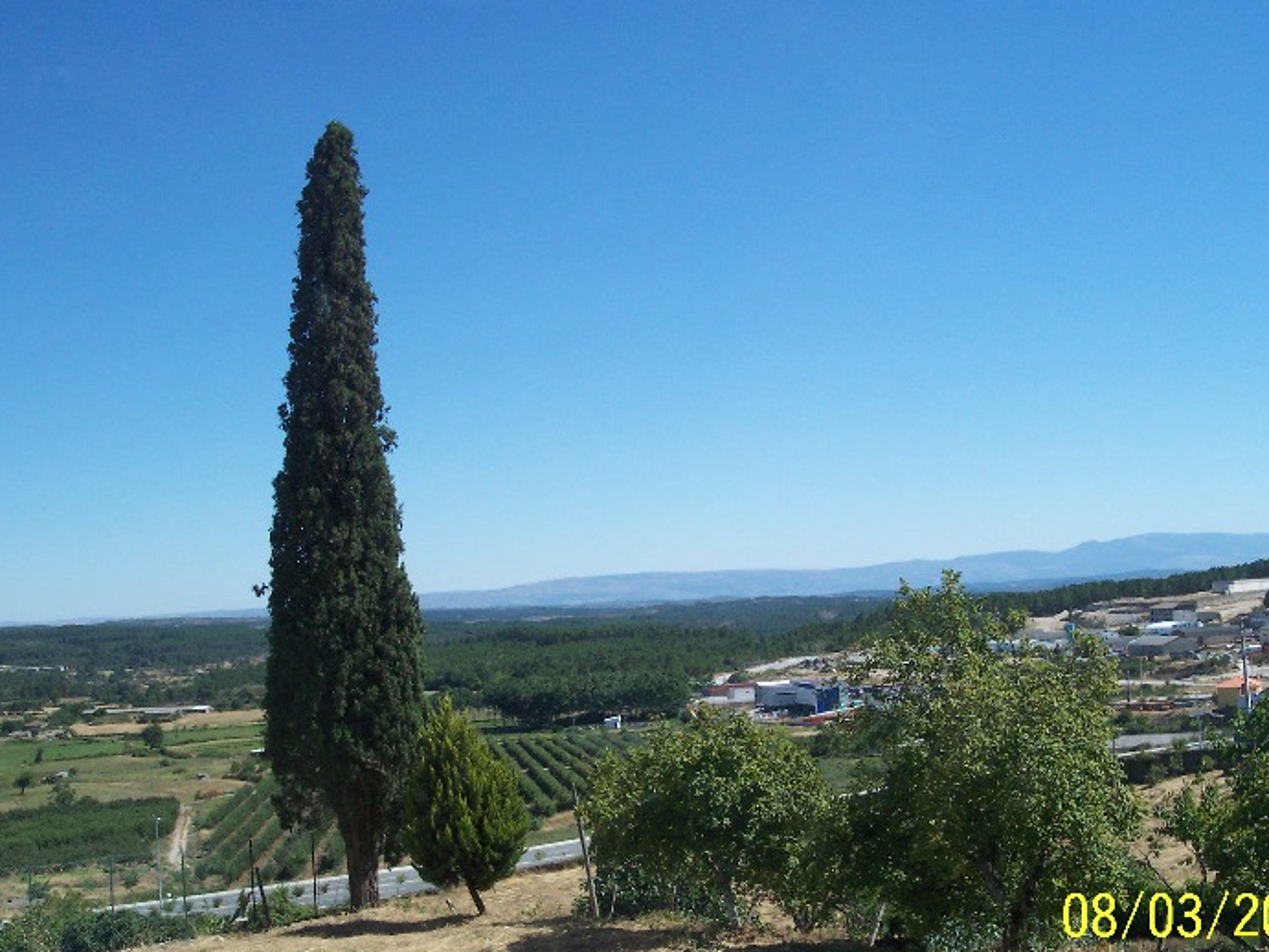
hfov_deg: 42.9
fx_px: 1613
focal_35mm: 44
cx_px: 685
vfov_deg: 32.9
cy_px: 502
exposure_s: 1/700
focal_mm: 8
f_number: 4.8
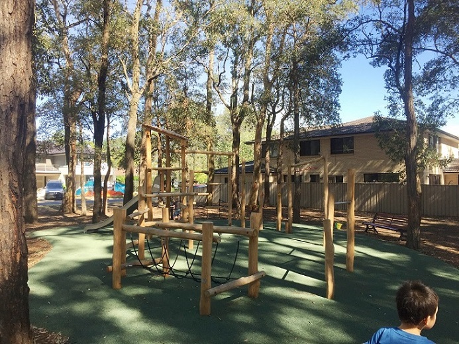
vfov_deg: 48.2
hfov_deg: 61.7
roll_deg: +0.1
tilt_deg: +1.5
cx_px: 230
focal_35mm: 29
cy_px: 172
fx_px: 385
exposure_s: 1/488
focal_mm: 4.15
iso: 32
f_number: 2.2
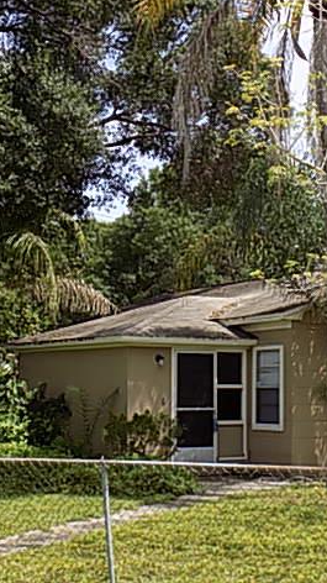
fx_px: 1050
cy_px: 288
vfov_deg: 31.0
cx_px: 291
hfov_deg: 17.5
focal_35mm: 68
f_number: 3.7
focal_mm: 8.1
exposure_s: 1/500
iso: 80
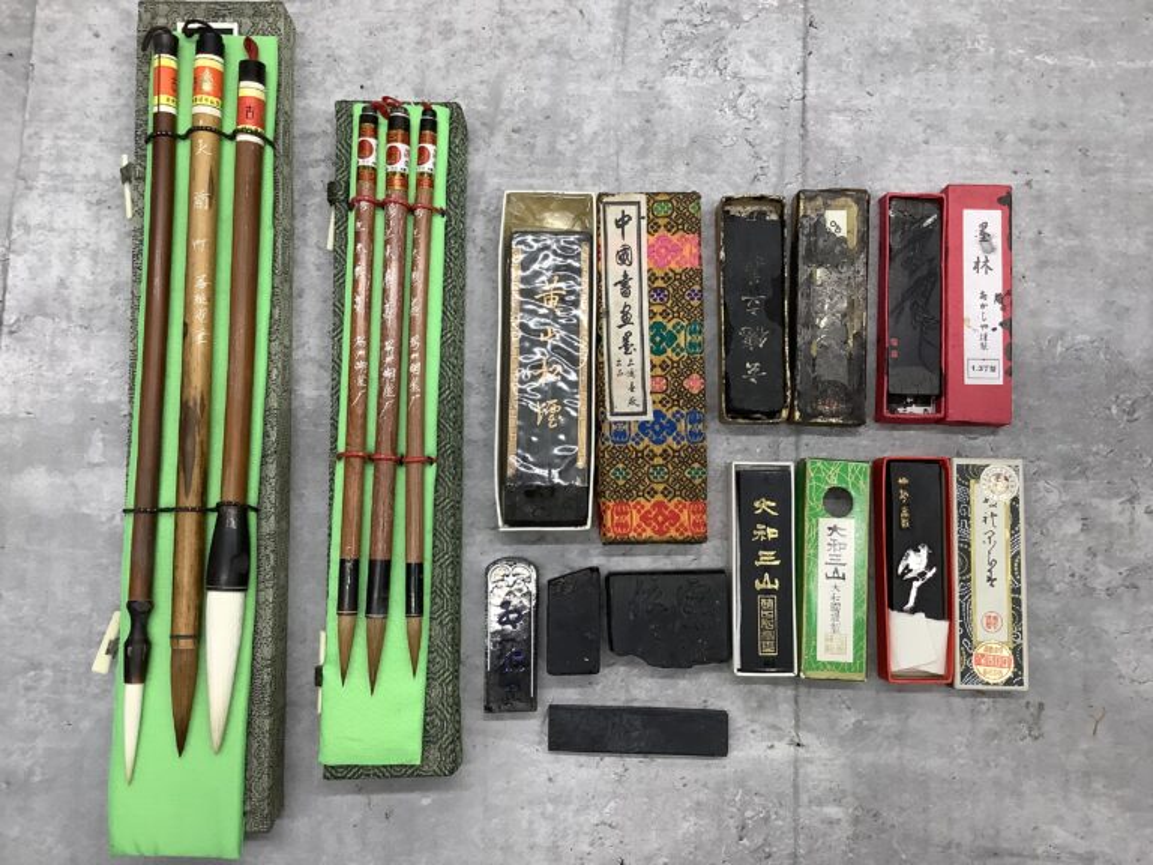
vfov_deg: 45.4
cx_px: 576
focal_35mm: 31
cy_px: 432
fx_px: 1033
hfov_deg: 58.4
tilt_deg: -83.2
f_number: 2.4
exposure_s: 1/120
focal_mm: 3.3
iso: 80
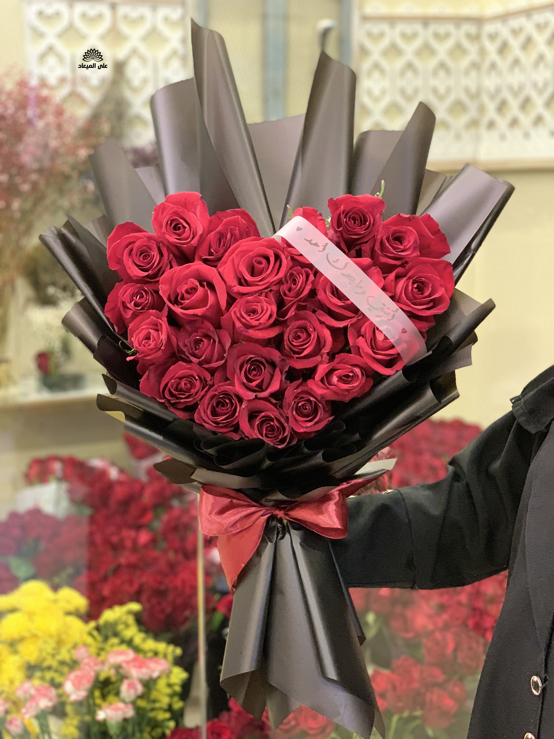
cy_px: 370
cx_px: 277
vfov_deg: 36.8
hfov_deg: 28.0
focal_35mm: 52
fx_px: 1110
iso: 320
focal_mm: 6
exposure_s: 1/40
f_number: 2.4
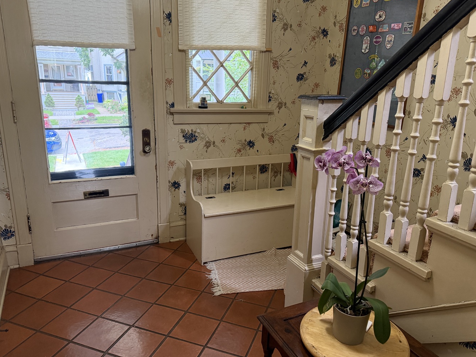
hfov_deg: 67.3
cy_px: 184
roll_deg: -1.9
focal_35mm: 26
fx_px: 358
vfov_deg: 53.1
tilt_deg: -15.2
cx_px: 239
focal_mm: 6.76
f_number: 1.78
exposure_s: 1/60
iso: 400
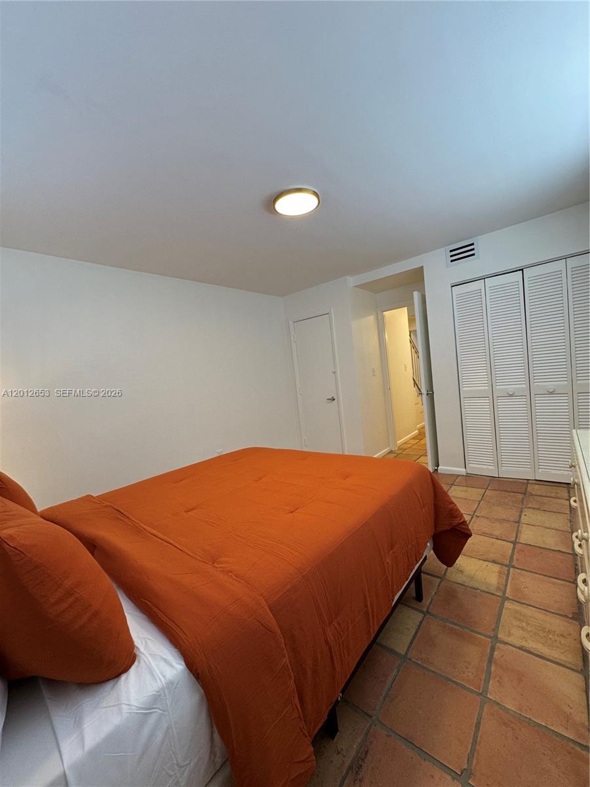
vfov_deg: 102.1
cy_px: 394
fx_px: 318
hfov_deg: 85.7
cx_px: 295
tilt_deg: -4.6
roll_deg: +6.8
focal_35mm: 14
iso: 125
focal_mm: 2.22
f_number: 2.2
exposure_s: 1/120
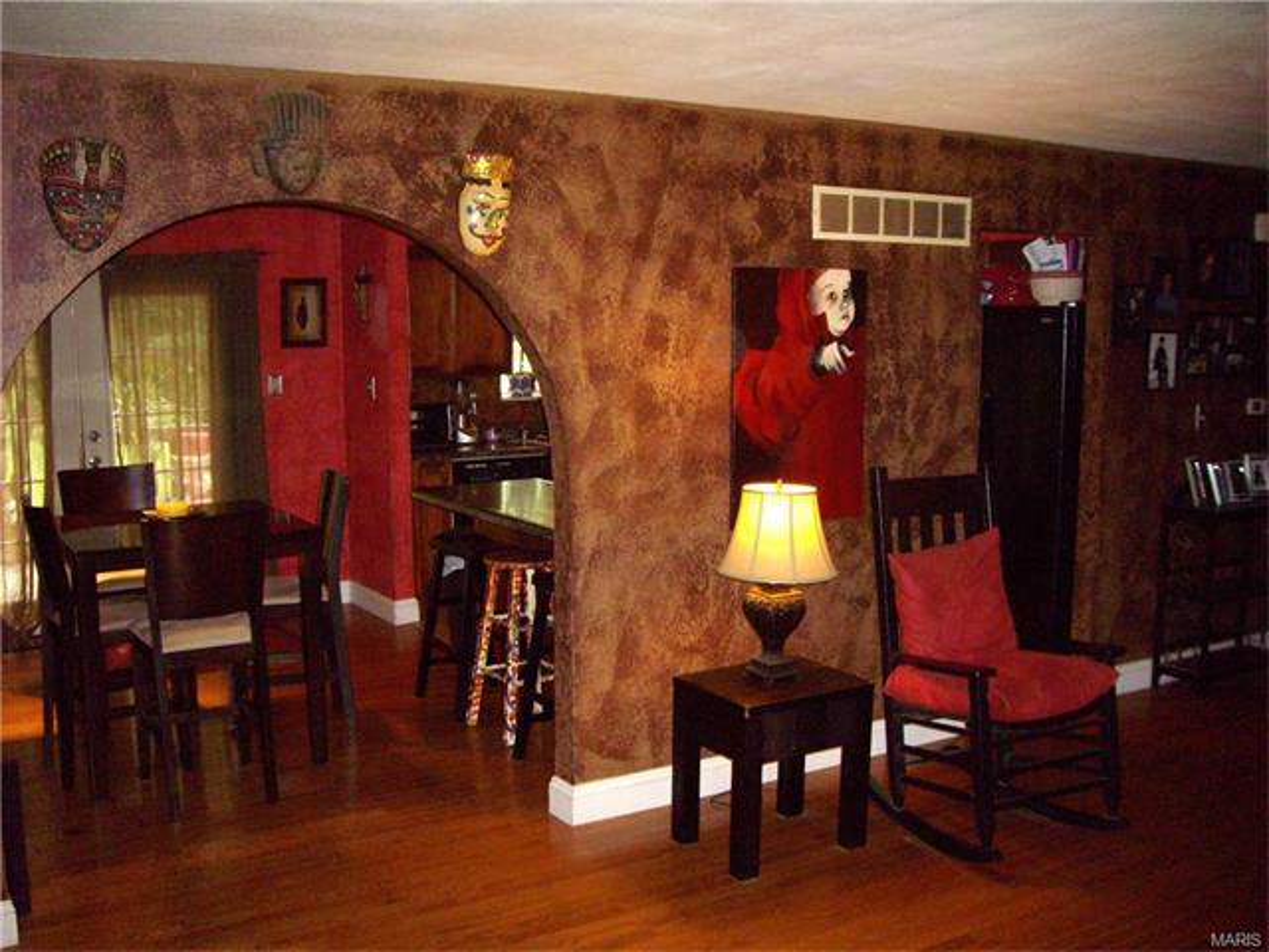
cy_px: 476
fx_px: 1393
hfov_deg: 49.0
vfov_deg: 37.7
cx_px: 634
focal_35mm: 38
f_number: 2.7
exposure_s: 1/40
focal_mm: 6.2
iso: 400
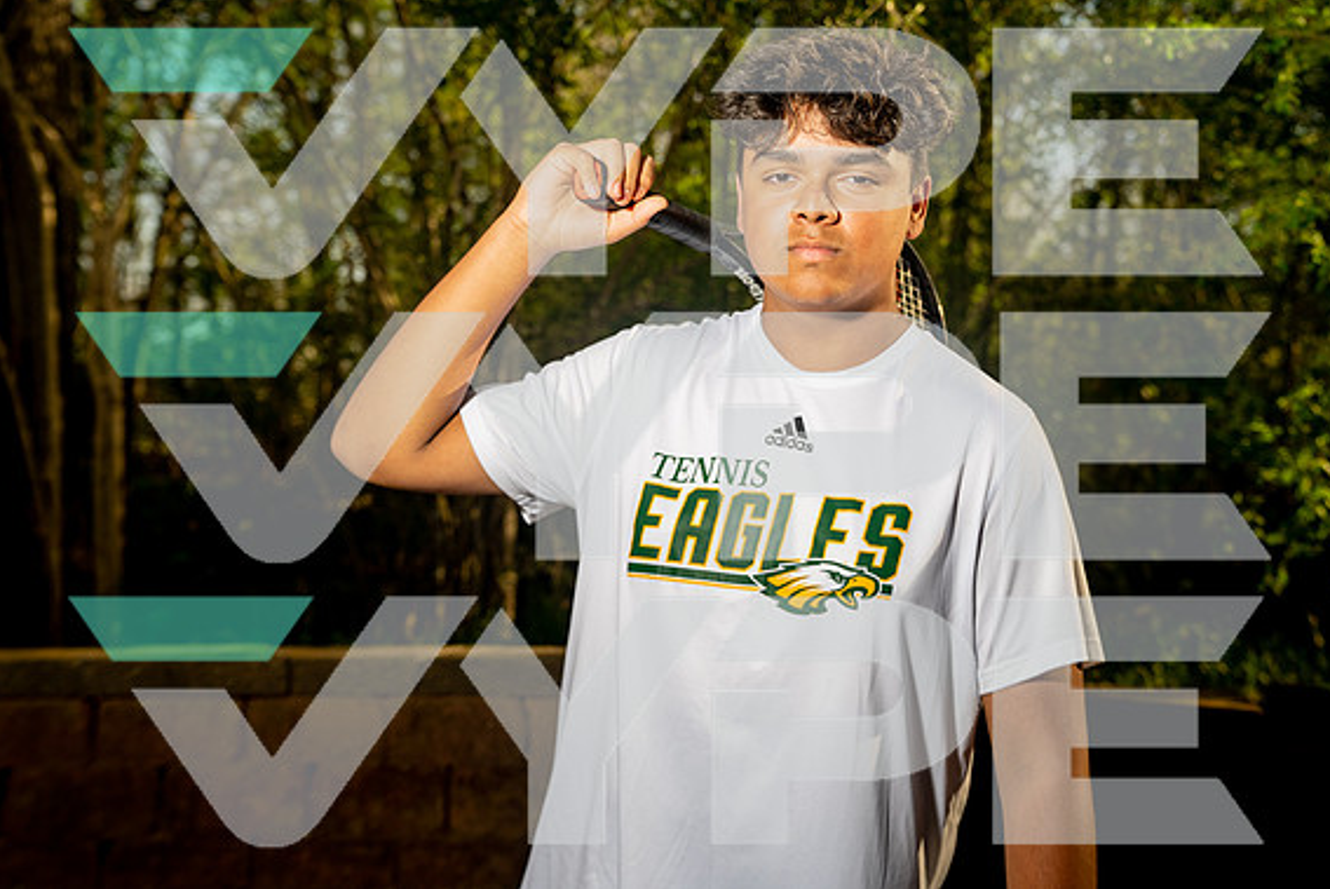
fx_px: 1701
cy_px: 437
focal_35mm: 46
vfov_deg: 29.3
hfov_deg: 42.7
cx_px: 673
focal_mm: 45
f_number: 4.5
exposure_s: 1/250
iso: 125
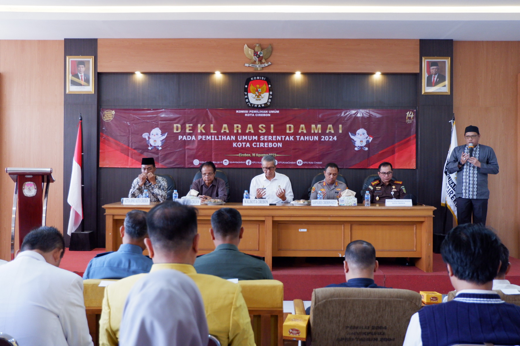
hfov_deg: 53.1
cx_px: 260
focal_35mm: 36
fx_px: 520
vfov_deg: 36.9
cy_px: 173
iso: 2500
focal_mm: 24.9
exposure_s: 1/38
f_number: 4.4
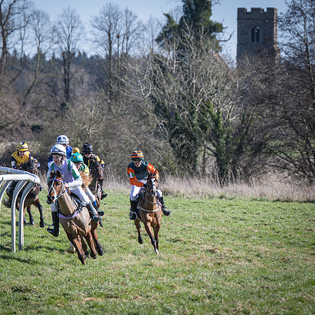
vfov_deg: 5.5
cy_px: 163
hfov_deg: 5.5
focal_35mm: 318
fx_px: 3274
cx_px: 162
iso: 125
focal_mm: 155
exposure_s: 1/1000
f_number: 4
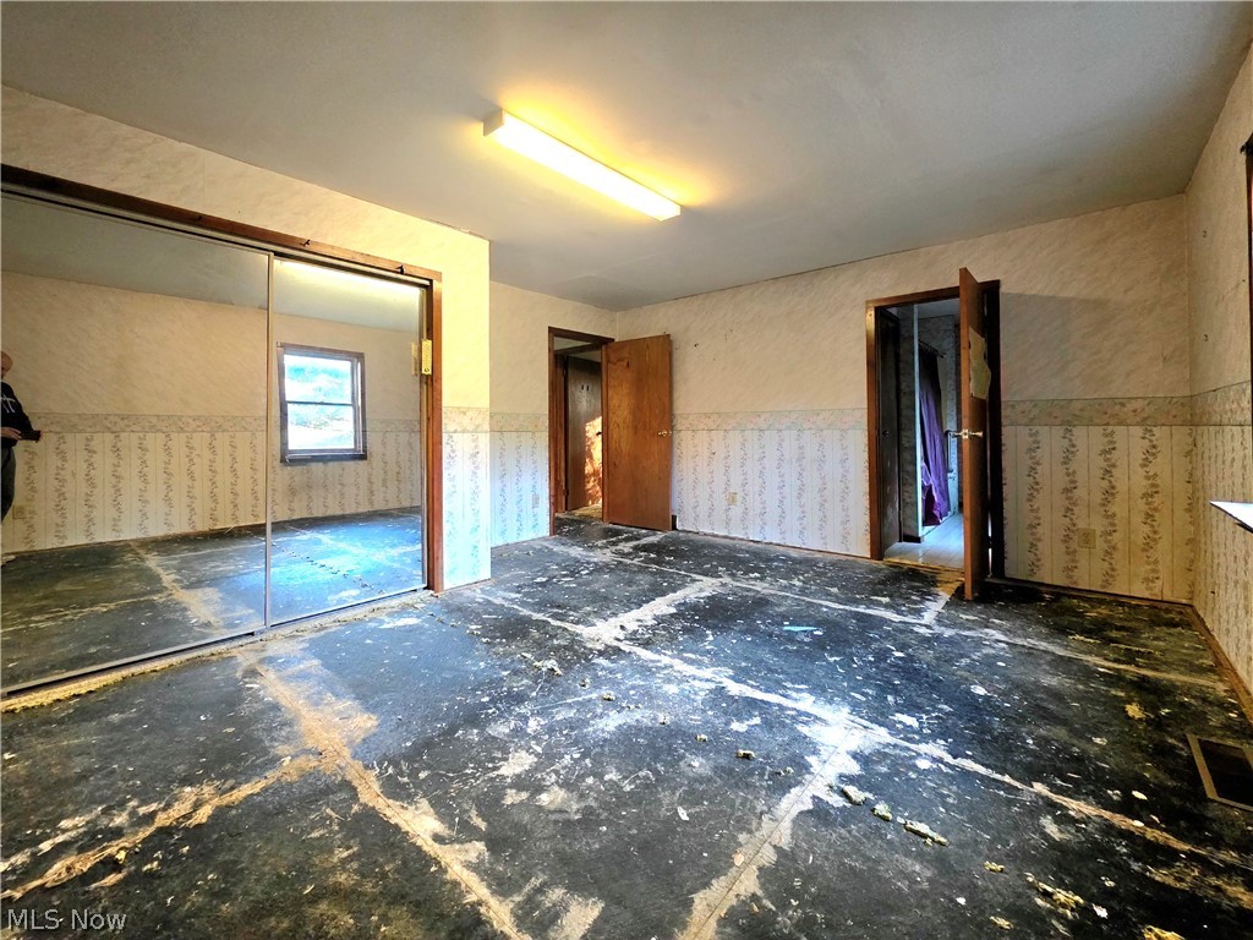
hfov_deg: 106.2
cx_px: 626
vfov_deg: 89.9
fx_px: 471
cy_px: 470
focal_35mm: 13
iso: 800
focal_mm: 2.2
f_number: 1.9
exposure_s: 1/60.2
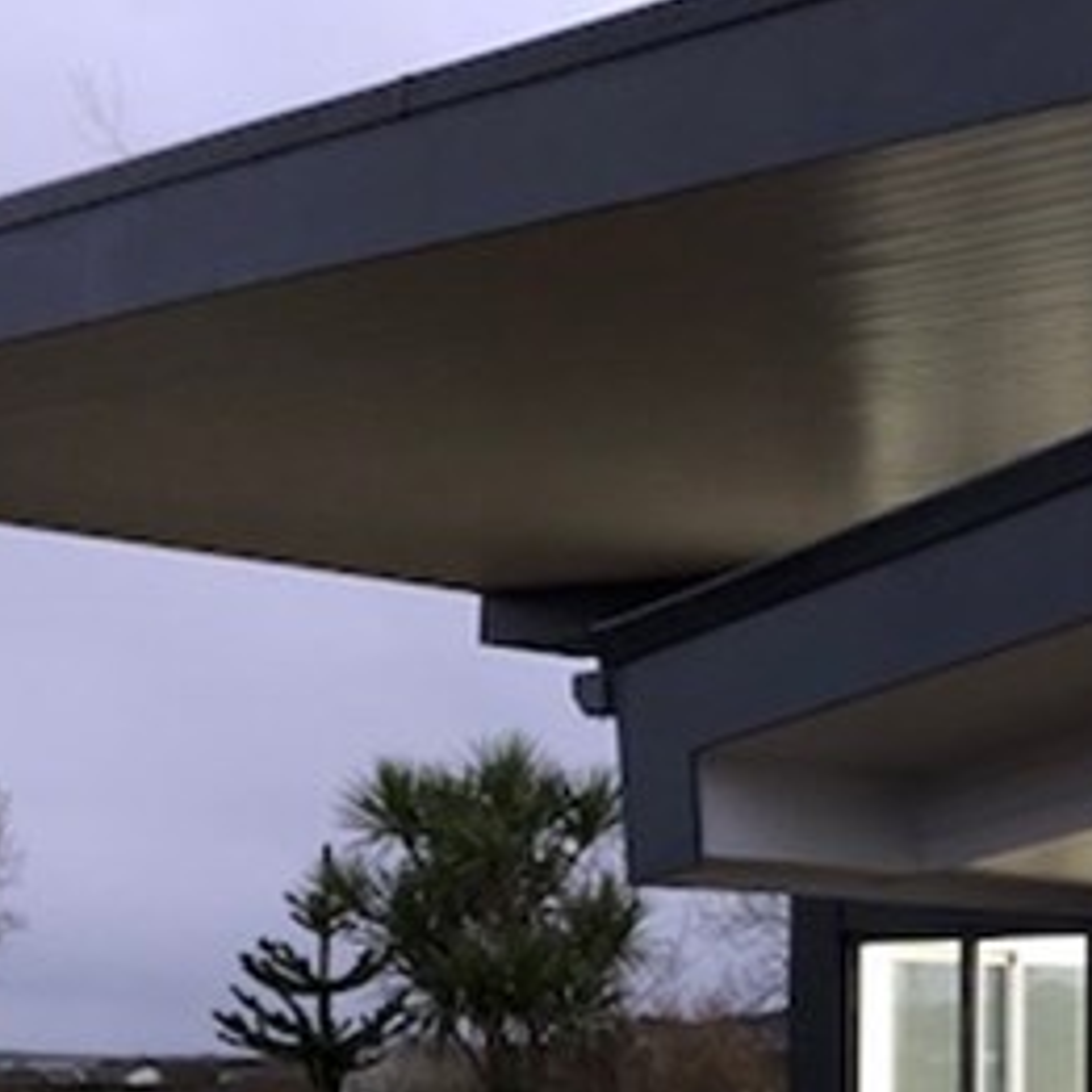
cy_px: 1013
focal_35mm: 76
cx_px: 1151
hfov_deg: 21.7
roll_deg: -0.4
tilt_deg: +1.4
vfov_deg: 22.1
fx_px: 2712
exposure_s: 1/4
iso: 80
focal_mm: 3.99
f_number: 1.8
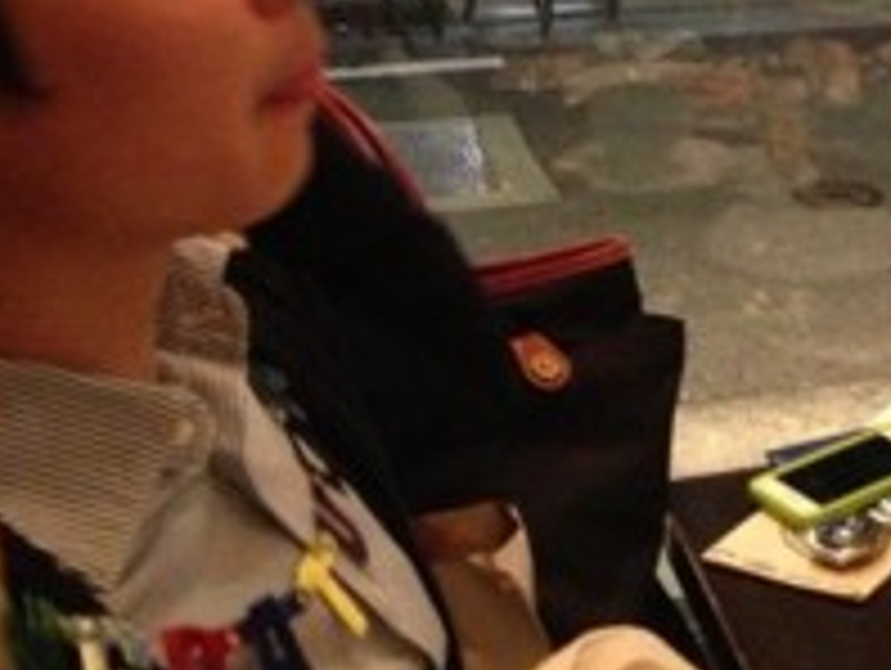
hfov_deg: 24.7
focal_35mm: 75
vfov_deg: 19.4
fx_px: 1933
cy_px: 103
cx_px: 891
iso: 800
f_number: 2.4
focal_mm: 4.13
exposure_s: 1/15
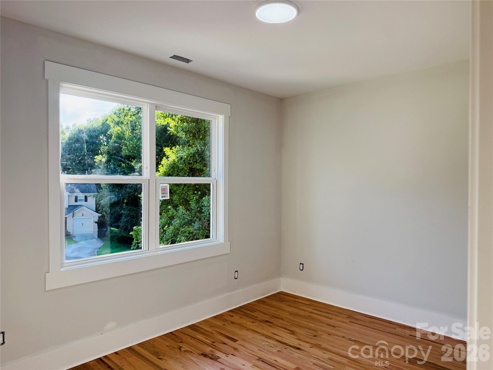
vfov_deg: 56.8
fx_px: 342
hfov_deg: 71.6
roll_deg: -0.2
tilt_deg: -0.8
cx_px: 246
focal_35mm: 24
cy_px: 185
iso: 100
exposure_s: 1/372
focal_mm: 6.76
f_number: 1.78
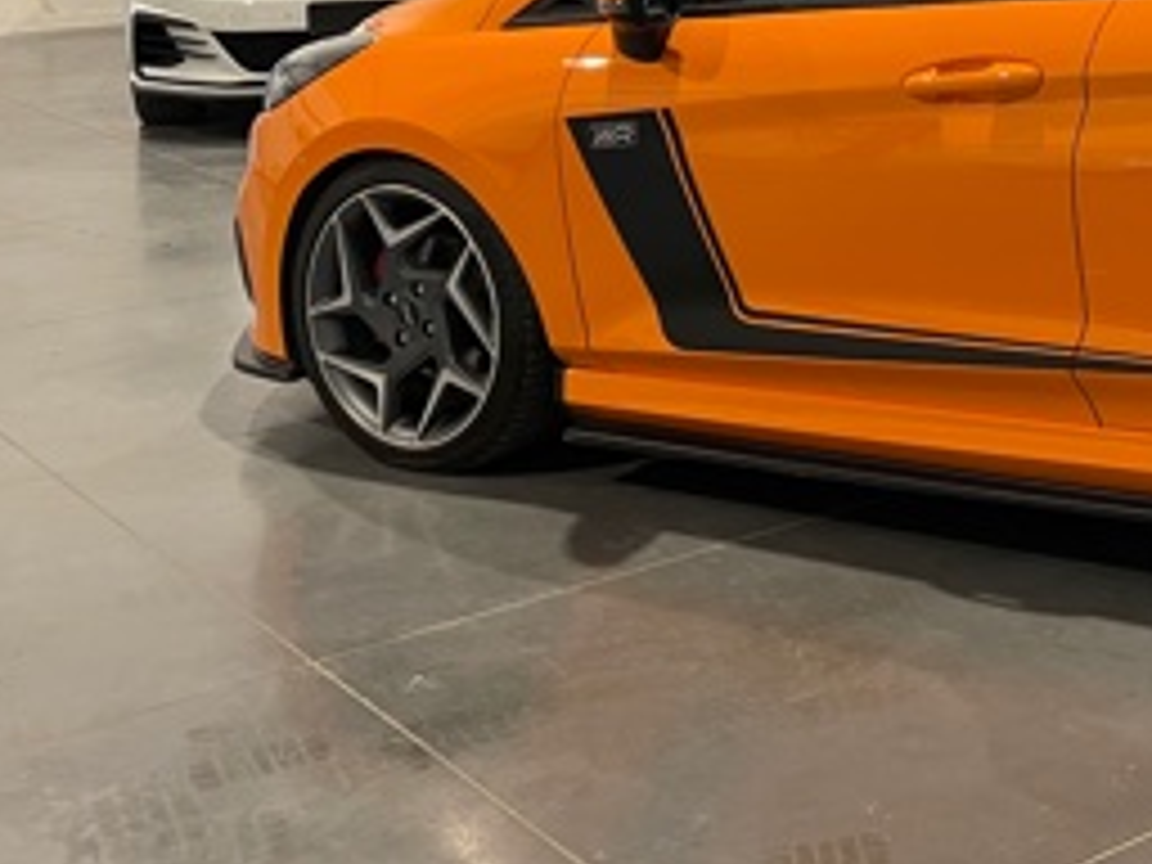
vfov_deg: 21.8
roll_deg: +0.9
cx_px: 1251
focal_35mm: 65
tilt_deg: -6.6
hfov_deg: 27.4
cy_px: 9
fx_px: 2163
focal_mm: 4.2
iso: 100
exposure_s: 1/50
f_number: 1.6
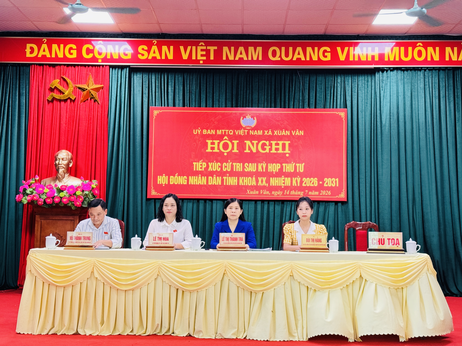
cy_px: 173
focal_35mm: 48
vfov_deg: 30.3
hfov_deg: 39.7
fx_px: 641
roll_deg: -0.3
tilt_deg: +3.5
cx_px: 231
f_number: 1.78
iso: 250
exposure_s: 1/60
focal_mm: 6.76
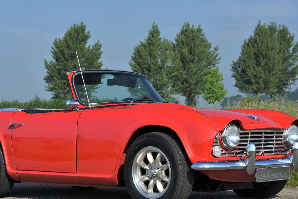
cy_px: 135
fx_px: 811
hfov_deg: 20.8
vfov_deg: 13.9
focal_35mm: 98
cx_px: 122
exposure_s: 1/250
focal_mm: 48
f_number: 10
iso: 200
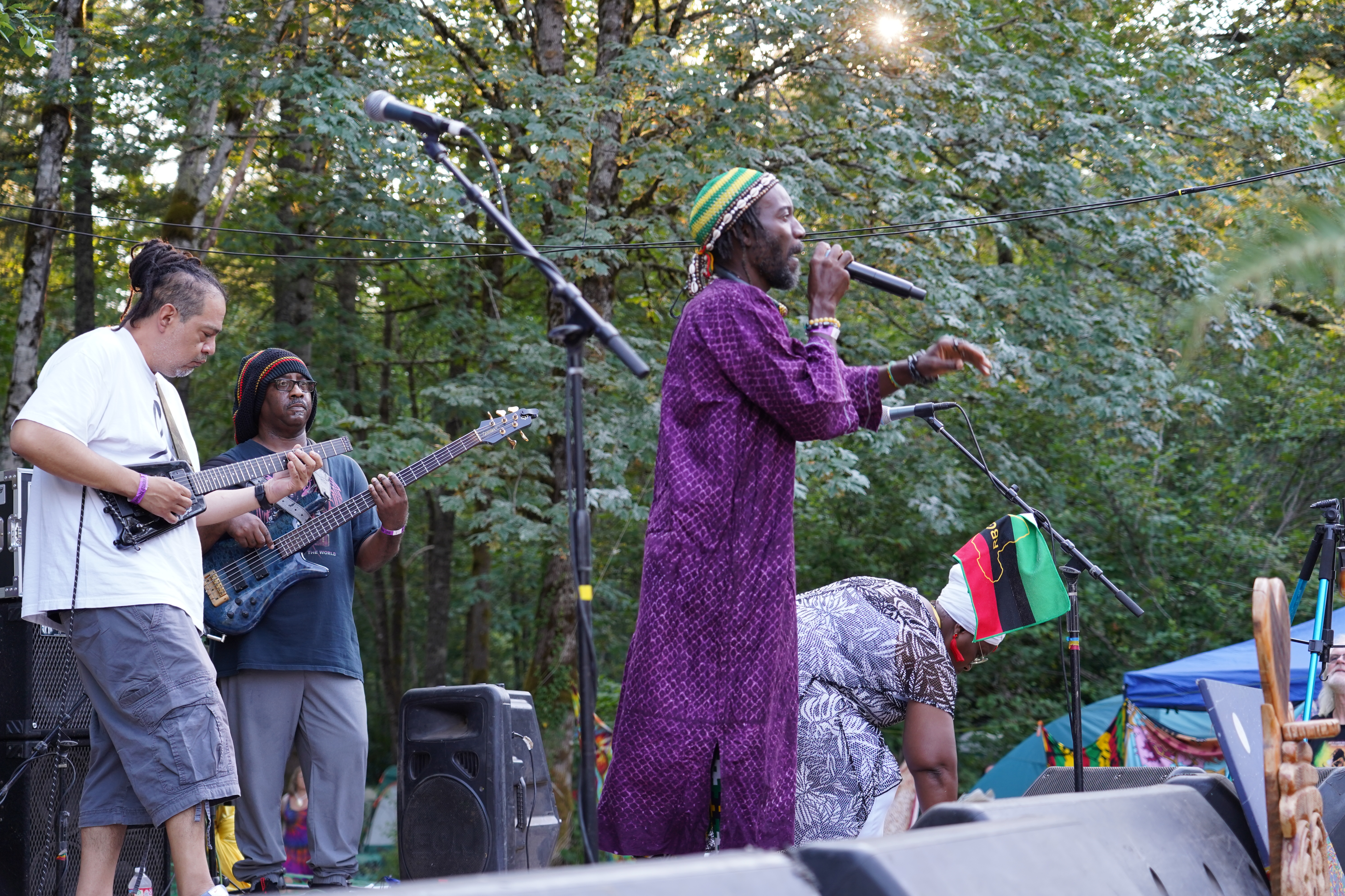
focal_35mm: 59
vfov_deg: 23.0
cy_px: 448
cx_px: 672
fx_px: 2204
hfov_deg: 33.9
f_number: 4
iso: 500
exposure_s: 1/160
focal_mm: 59
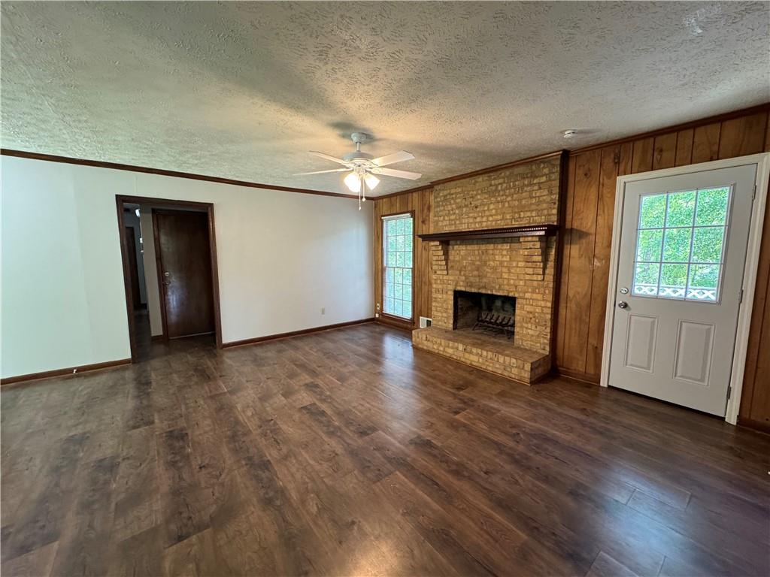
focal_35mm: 14
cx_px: 385
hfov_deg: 102.1
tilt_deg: -6.7
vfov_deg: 85.7
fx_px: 311
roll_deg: +0.4
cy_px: 288
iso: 320
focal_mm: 2.22
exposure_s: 1/60
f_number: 2.2
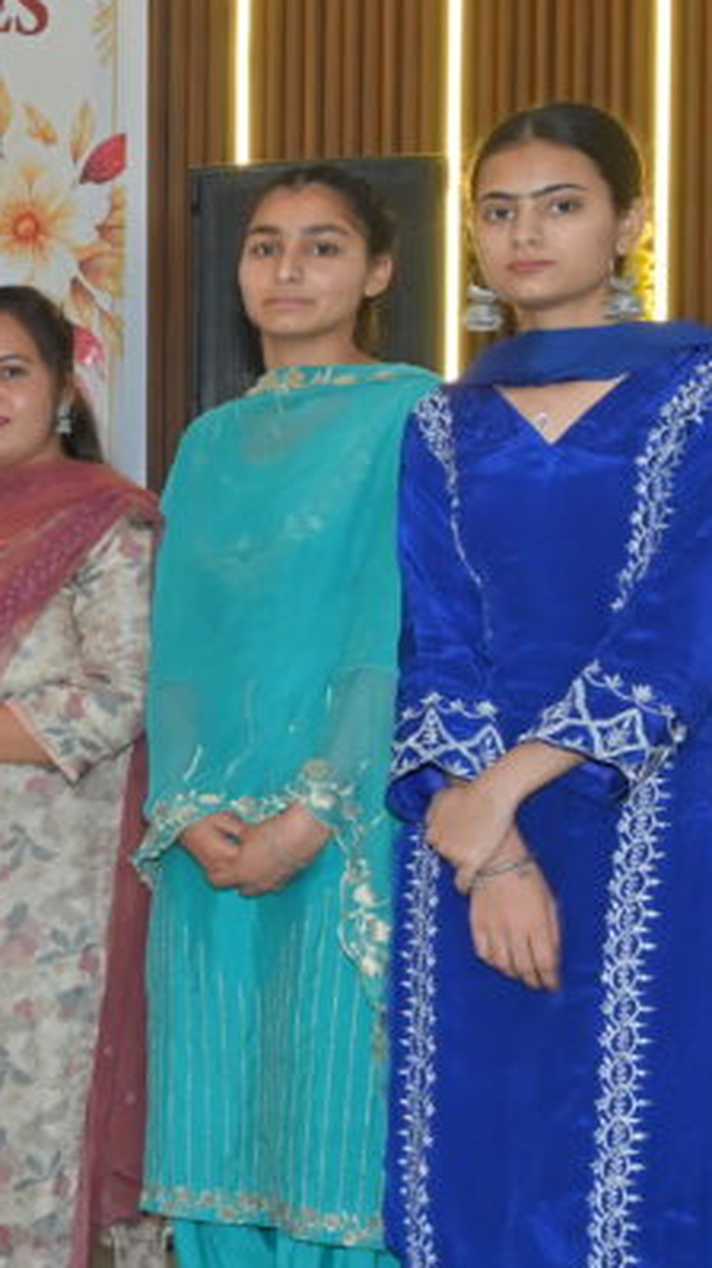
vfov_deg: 27.2
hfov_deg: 13.3
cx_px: -702
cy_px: 682
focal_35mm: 78
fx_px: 2622
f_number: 5.6
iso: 1250
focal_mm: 29
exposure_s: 1/125
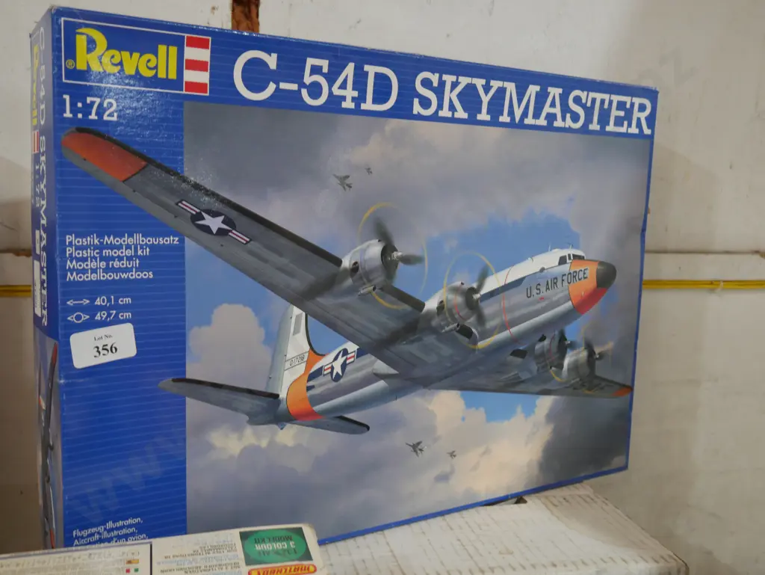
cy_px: 288
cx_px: 382
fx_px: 796
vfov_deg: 39.7
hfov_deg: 51.3
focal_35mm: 36
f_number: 4
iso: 800
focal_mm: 18
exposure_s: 1/60
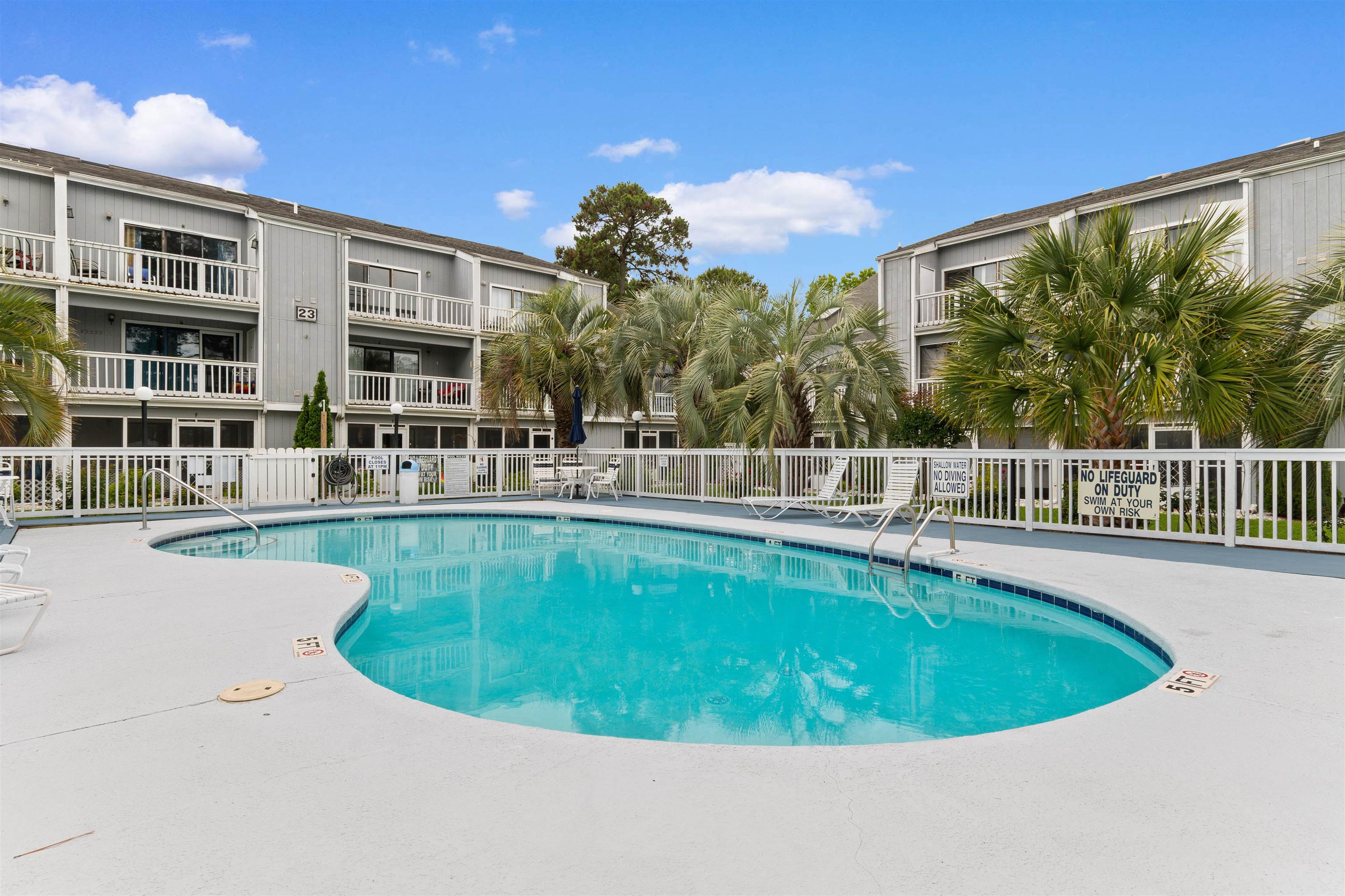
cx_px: 672
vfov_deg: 64.6
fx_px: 710
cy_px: 448
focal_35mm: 19
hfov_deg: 86.9
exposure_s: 1/200
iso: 100
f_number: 7.1
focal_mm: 13
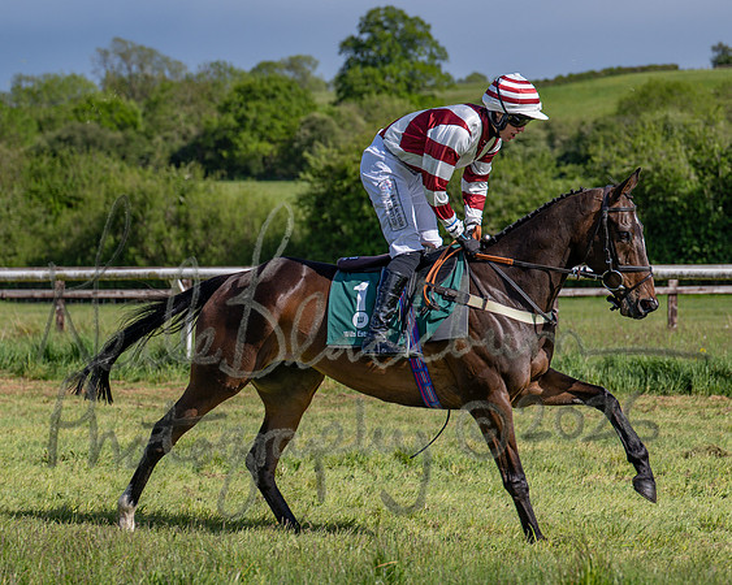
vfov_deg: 11.8
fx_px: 2823
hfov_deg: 14.8
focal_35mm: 130
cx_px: 296
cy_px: 280
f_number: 2.8
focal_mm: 70
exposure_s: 1/2000
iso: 80
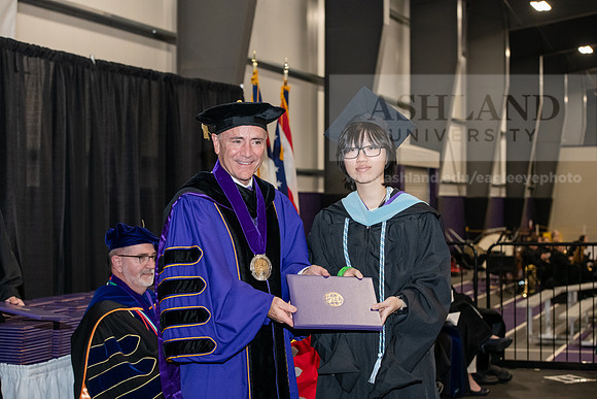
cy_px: 200
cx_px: 298
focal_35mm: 70
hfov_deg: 28.8
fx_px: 1161
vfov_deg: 19.5
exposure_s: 1/200
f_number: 5.6
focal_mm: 70
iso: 2500
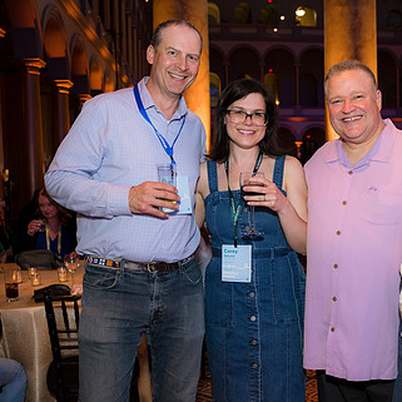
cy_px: 227
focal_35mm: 43
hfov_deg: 38.1
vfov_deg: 39.1
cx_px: 306
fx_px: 565
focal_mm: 28
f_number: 4
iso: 800
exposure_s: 1/100
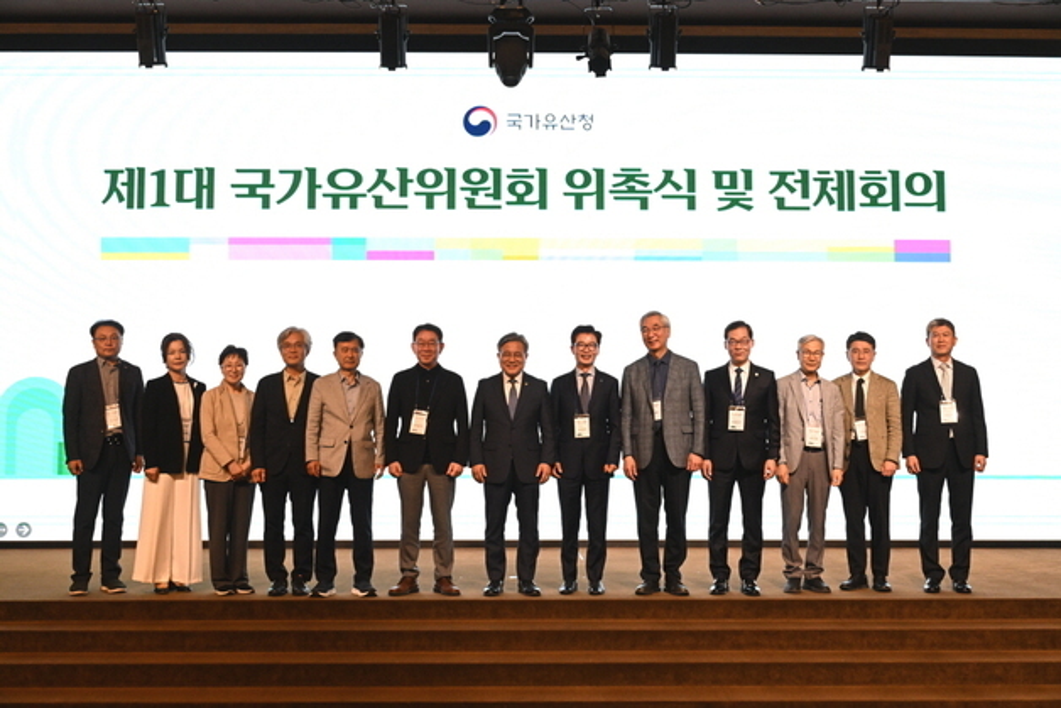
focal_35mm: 43
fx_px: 1268
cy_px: 354
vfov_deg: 31.2
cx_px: 530
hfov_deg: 45.4
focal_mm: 43
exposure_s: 1/250
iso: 5000
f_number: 9
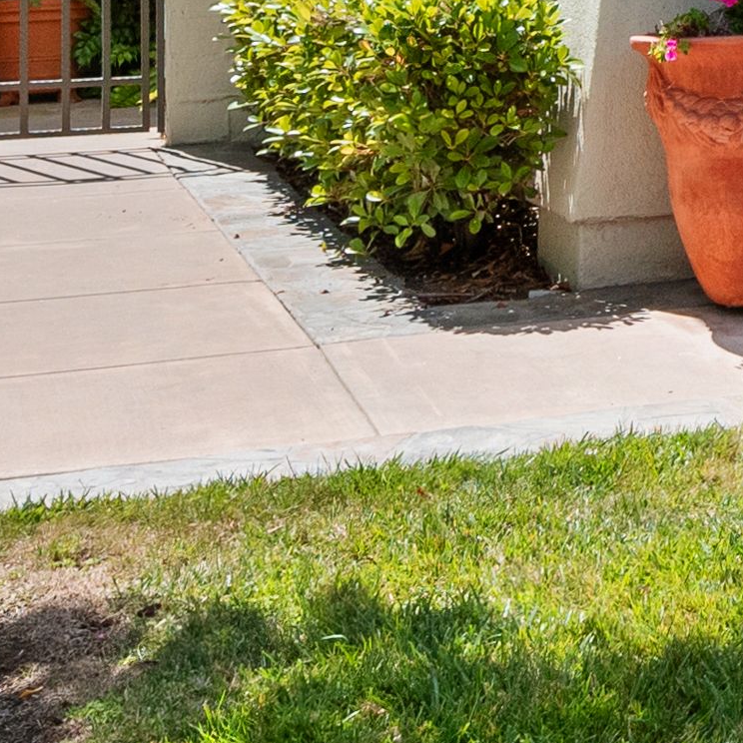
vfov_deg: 15.2
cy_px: -177
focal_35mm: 110
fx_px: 2671
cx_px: 1492
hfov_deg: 13.5
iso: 400
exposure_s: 1/1250
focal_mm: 16
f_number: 8
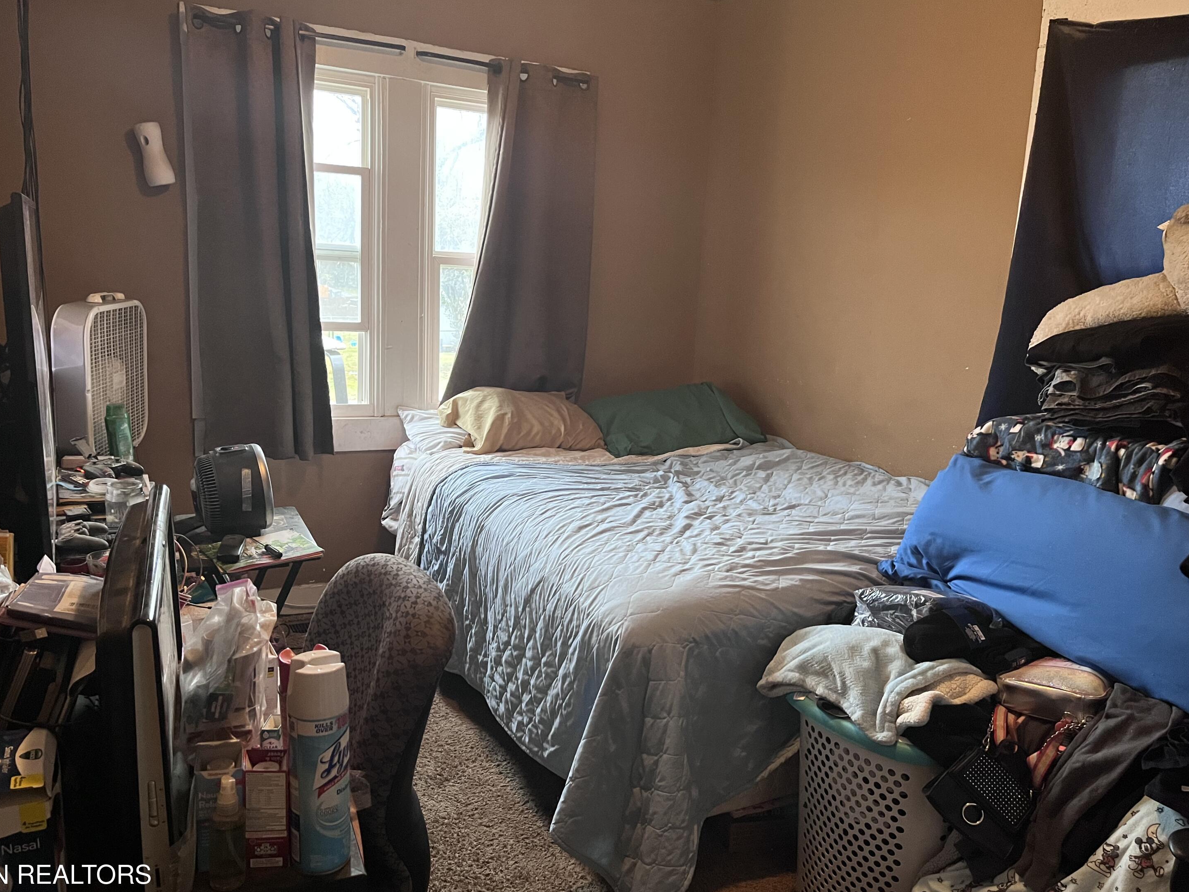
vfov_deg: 51.4
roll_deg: -2.7
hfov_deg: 65.3
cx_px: 573
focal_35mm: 27
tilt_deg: -11.1
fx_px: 927
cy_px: 454
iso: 500
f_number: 1.6
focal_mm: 5.1
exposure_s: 1/40
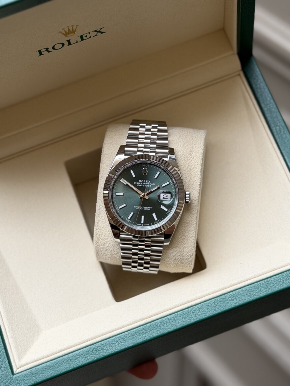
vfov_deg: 39.7
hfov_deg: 30.3
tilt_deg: -39.8
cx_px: 145
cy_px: 193
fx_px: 536
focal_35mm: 48
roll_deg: -0.1
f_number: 1.78
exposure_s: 1/527
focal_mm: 6.76
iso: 64
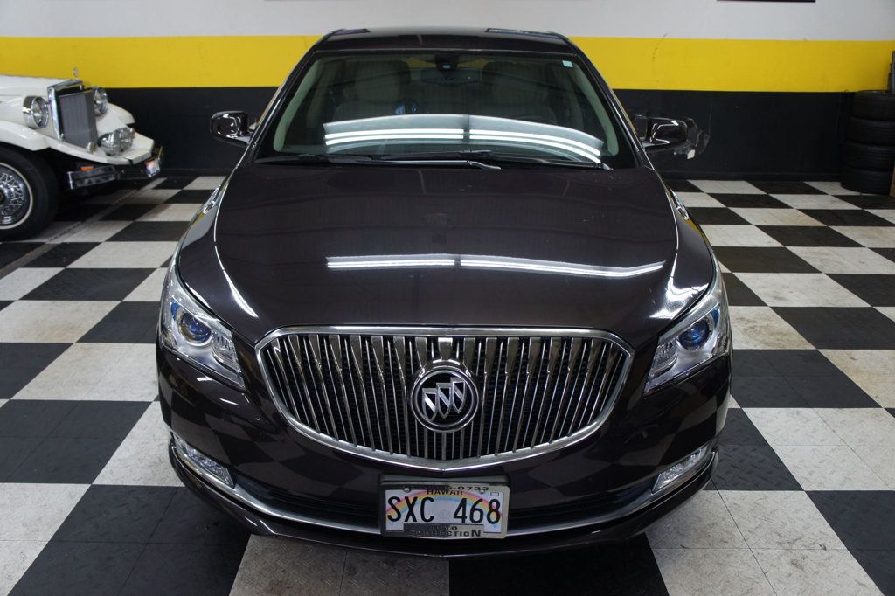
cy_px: 298
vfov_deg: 43.6
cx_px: 448
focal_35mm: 30
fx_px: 746
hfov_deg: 61.9
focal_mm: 20
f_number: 4
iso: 200
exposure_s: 1/30
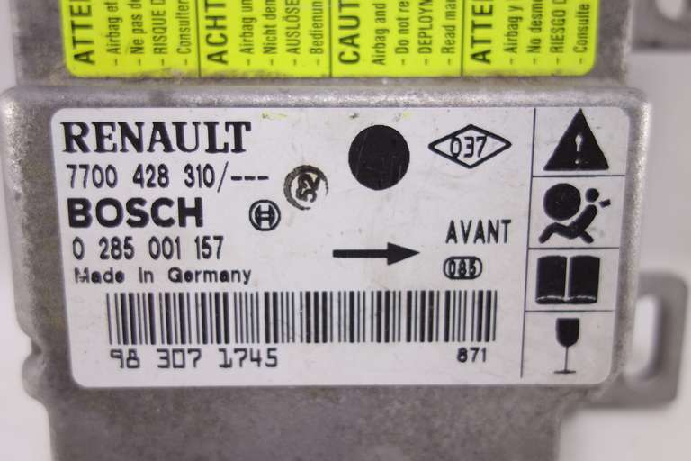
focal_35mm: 28
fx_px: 537
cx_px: 346
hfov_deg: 65.5
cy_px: 230
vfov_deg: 46.4
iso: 125
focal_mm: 10.4
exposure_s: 1/100
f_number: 2.2
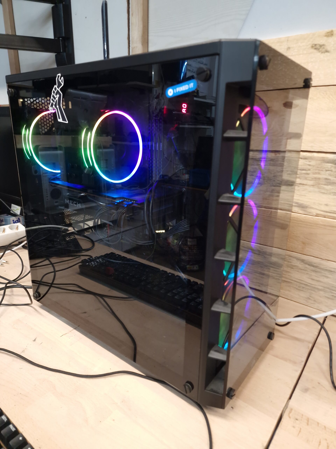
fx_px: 298
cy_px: 224
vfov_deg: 73.9
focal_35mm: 23
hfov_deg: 58.9
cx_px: 168
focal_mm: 6.4
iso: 320
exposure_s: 1/50
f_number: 1.8
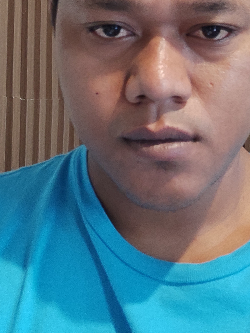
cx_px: 172
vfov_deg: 40.2
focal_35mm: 45
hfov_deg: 31.9
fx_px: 433
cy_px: 62
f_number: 2.45
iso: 459
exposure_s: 1/20
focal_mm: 3.49
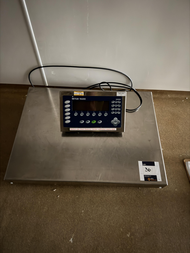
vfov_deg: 71.6
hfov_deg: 56.8
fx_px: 176
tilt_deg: -58.8
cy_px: 126
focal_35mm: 24
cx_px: 95
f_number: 1.78
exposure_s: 1/2
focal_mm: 6.76
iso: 1600
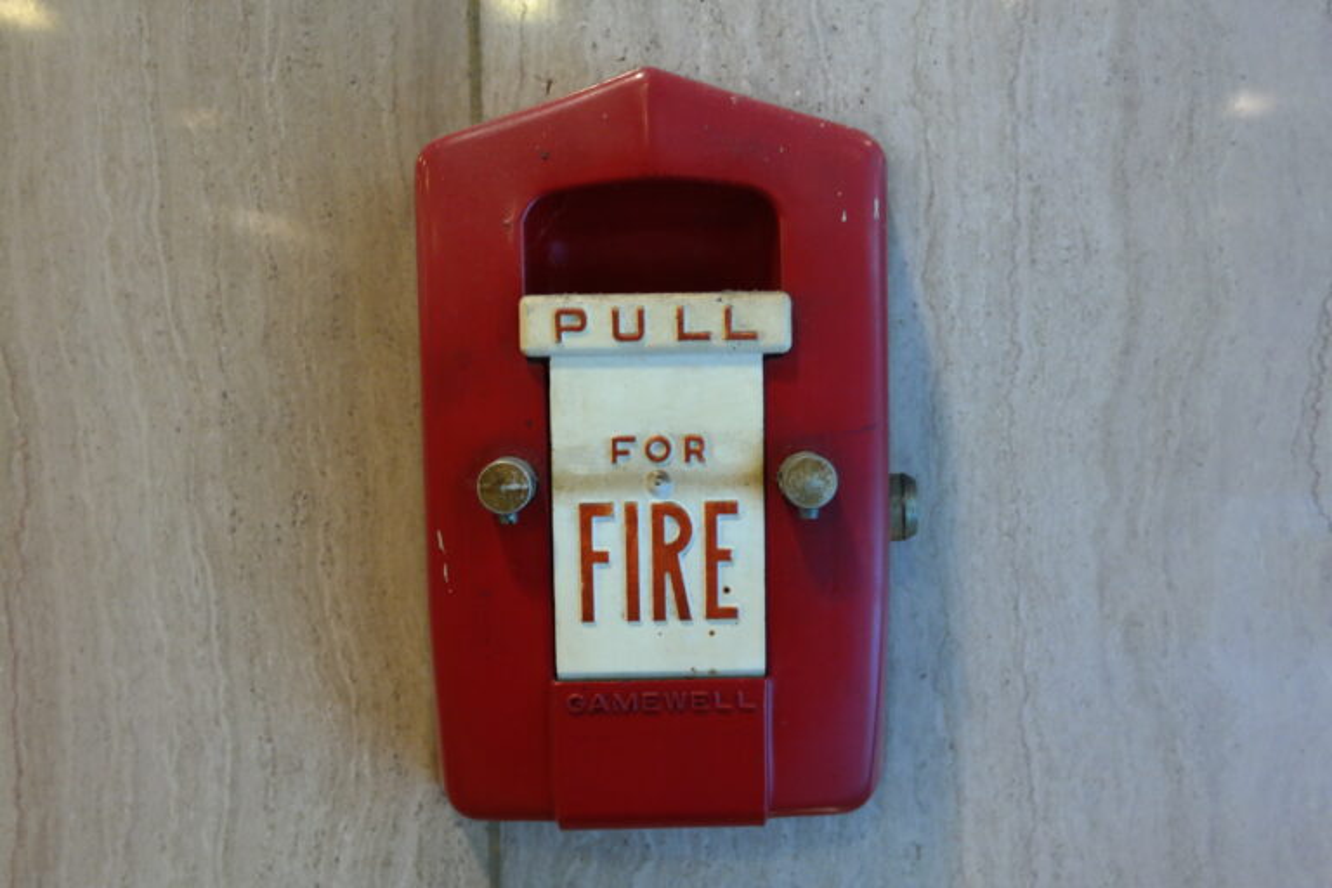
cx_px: 666
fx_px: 1110
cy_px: 444
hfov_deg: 61.9
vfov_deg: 43.6
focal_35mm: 30
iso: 1600
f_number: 3.5
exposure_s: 1/40
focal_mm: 20
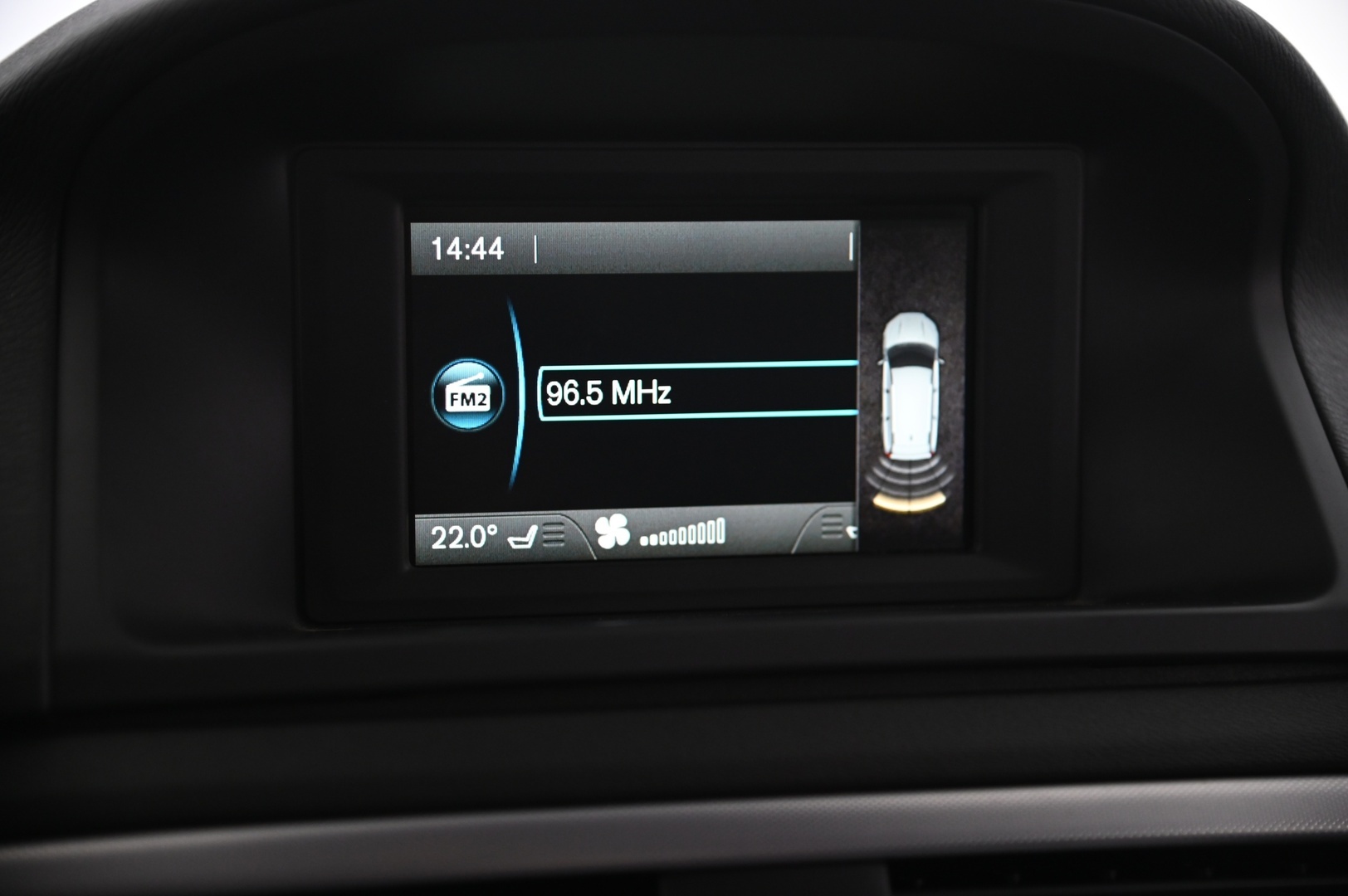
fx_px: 2806
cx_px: 674
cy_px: 448
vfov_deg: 18.2
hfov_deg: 27.0
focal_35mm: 75
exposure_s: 1/30
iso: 2000
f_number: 4
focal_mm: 75
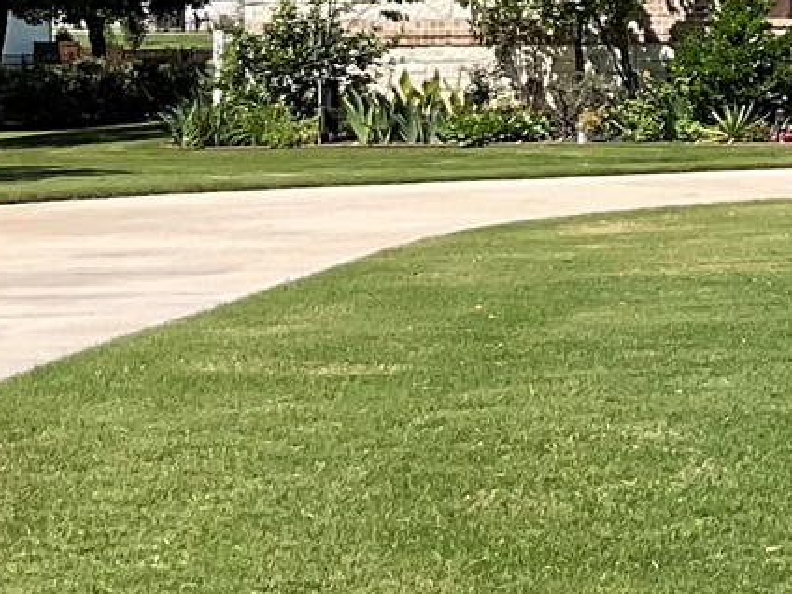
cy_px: -112
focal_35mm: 140
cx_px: 1502
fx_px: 3203
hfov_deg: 12.6
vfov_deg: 10.4
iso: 16
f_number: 1.8
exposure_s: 1/1626
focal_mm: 3
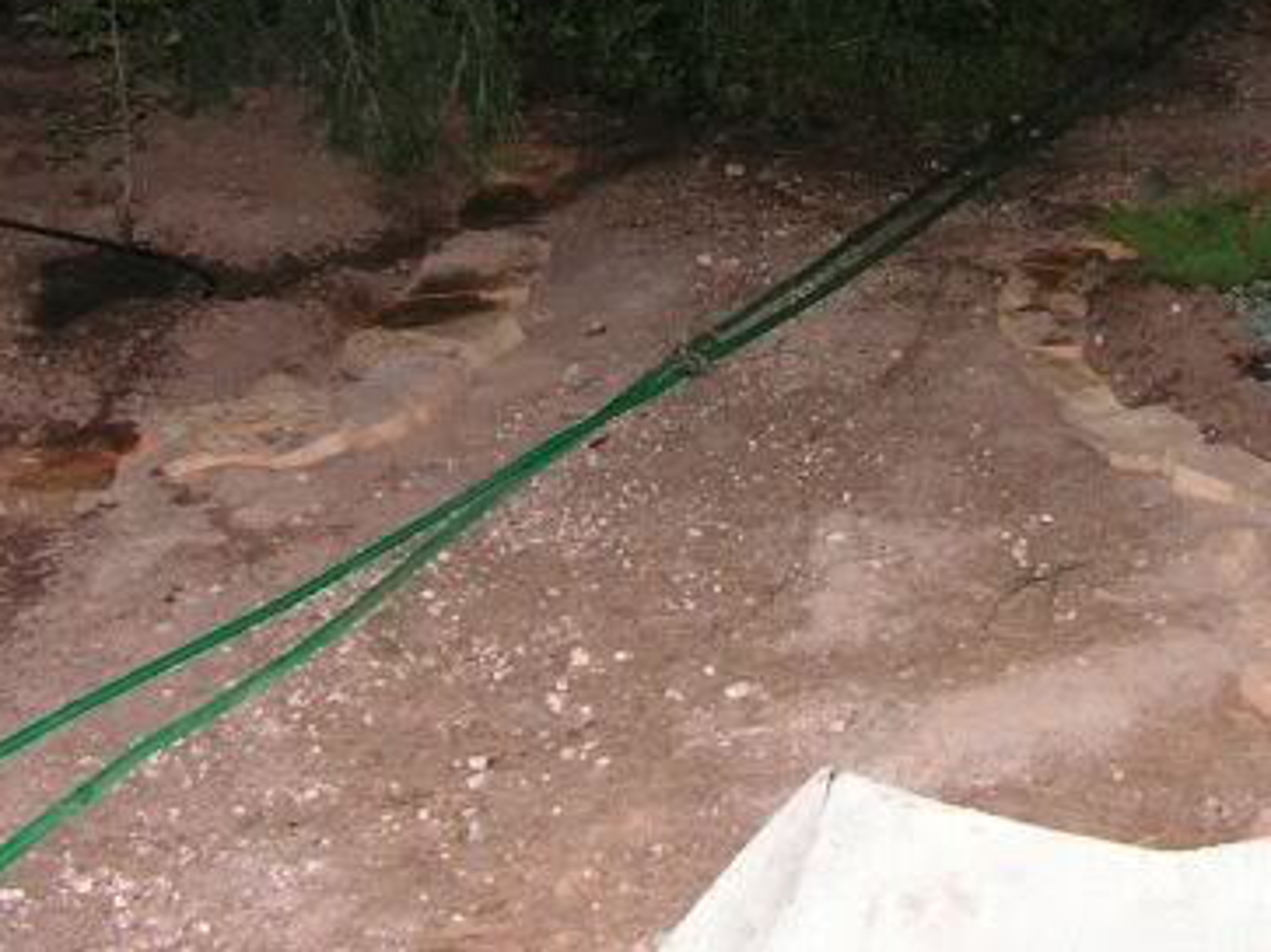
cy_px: 49
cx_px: 928
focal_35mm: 69
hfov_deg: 27.8
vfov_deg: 20.7
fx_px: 2533
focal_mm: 6
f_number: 3.2
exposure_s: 1/40
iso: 200
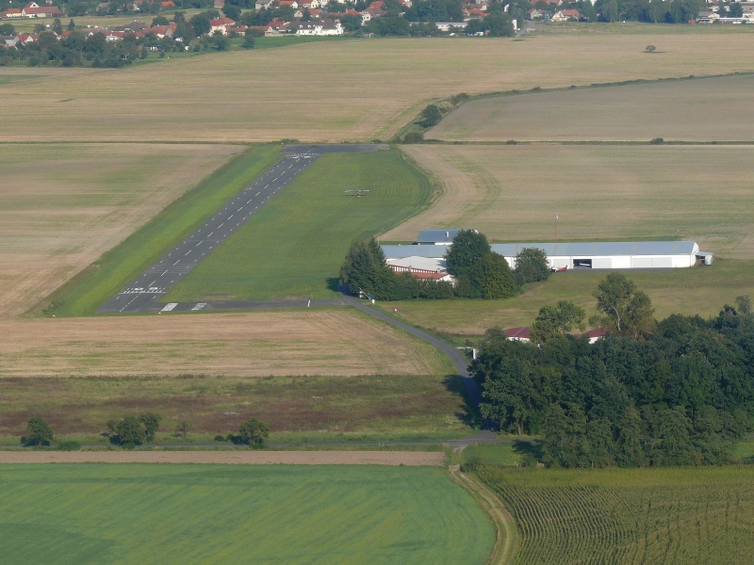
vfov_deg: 9.5
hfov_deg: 12.6
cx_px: 377
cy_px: 282
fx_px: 3420
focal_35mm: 157
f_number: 5.6
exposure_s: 1/400
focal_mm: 33.3
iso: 100
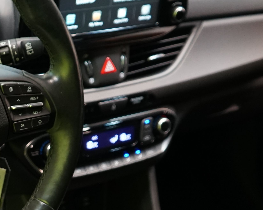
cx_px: 27
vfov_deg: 15.6
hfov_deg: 19.6
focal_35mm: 96
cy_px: 224
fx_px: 747
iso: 1000
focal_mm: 28
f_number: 3.5
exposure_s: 1/30
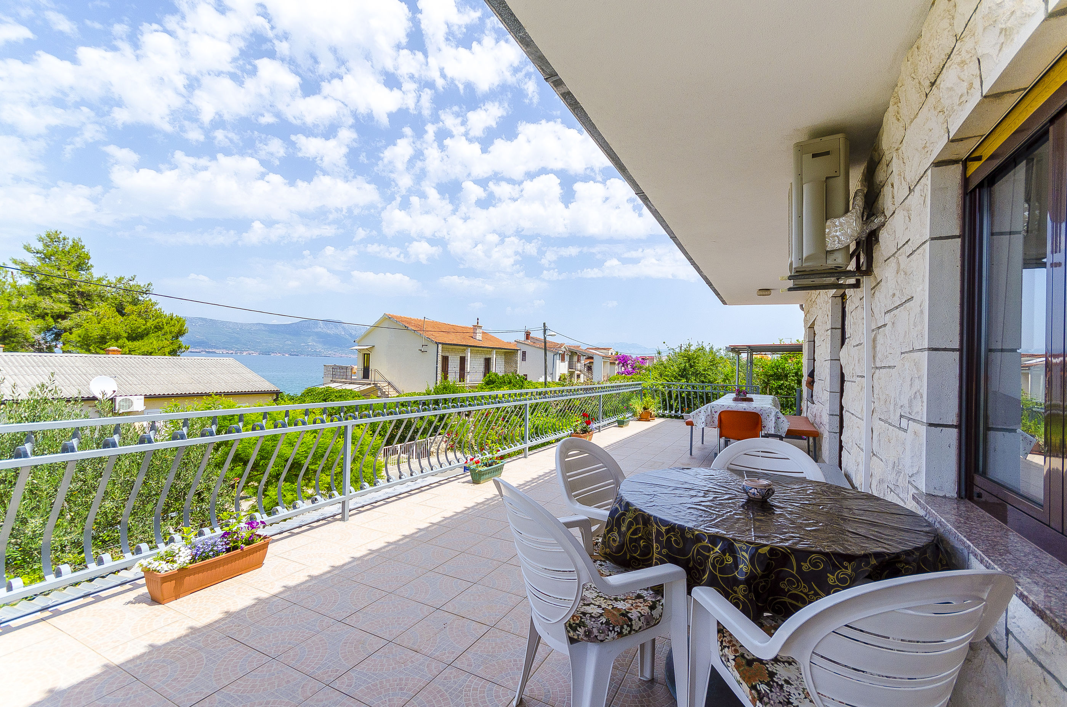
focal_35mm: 15
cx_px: 534
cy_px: 354
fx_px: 444
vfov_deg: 77.1
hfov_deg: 100.5
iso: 100
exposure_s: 1/1000
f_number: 6.3
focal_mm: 10
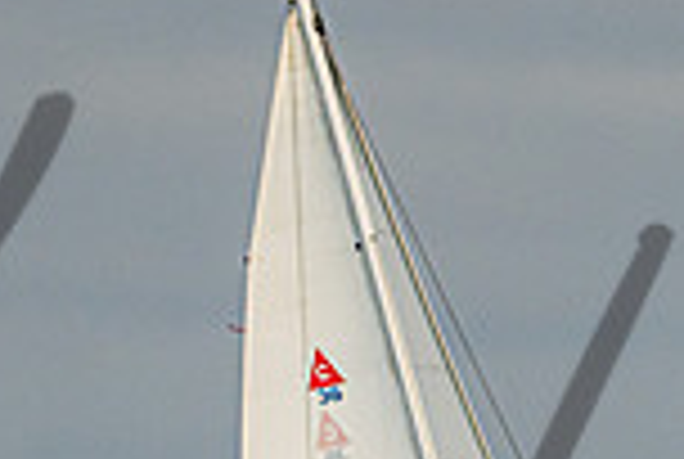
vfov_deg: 1.7
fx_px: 15534
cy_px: 971
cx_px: 563
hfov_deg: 2.5
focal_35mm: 816
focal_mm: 160
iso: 640
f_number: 4.8
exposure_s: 1/2500
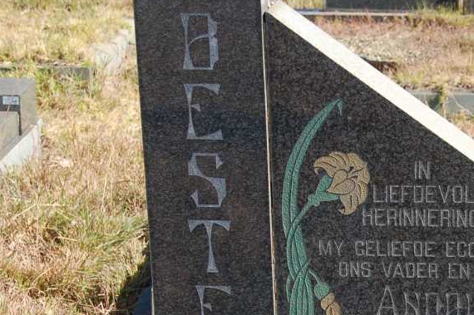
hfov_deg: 16.9
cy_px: 295
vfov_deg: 11.3
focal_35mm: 120
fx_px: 1579
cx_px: 388
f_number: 6.3
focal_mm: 38
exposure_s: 1/250
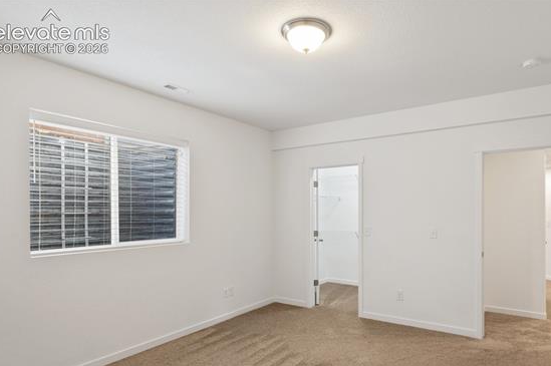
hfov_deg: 80.9
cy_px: 212
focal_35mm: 21
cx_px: 308
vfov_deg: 59.1
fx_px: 321
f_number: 11
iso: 160
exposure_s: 2
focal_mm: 18
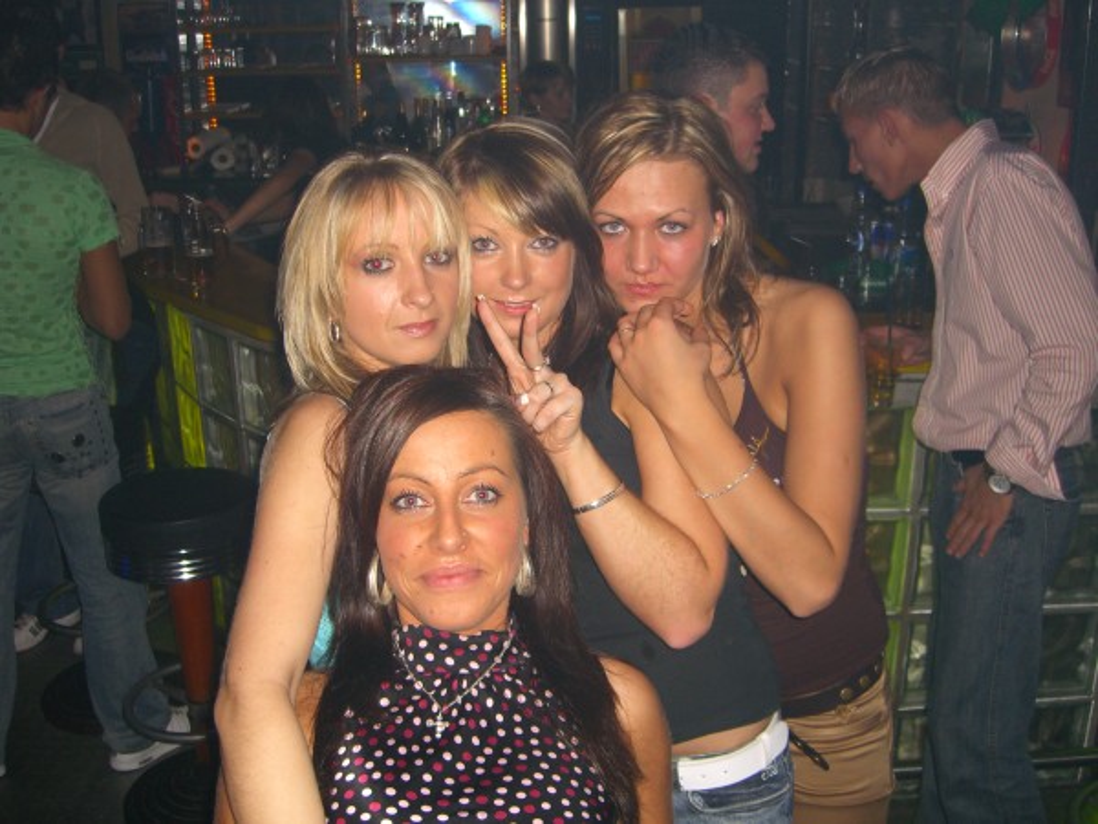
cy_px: 412
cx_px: 549
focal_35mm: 38
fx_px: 1205
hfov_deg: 49.0
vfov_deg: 37.7
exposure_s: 1/60
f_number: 2.8
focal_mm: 7.9
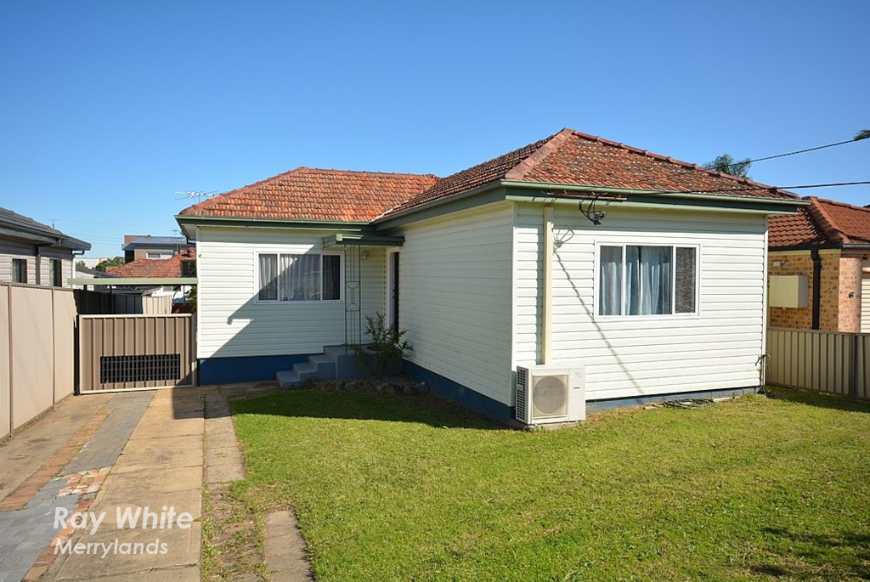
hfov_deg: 100.3
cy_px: 291
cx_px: 435
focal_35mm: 15
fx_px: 363
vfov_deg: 77.5
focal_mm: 10
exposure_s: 1/60
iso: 220
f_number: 4
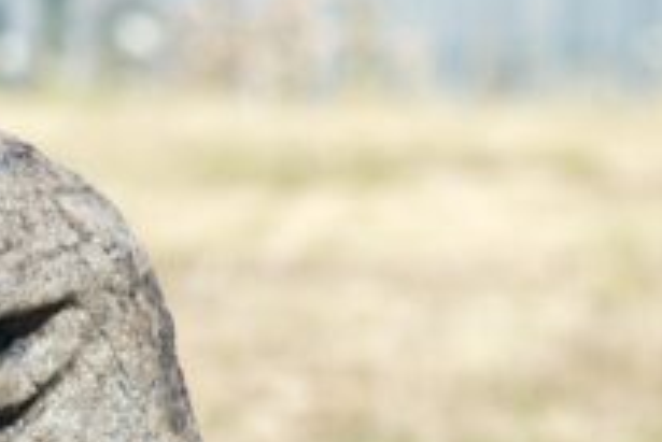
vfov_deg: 5.2
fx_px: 4821
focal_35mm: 262
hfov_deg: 7.6
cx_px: -468
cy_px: 536
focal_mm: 70
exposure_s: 1/400
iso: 100
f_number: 6.3
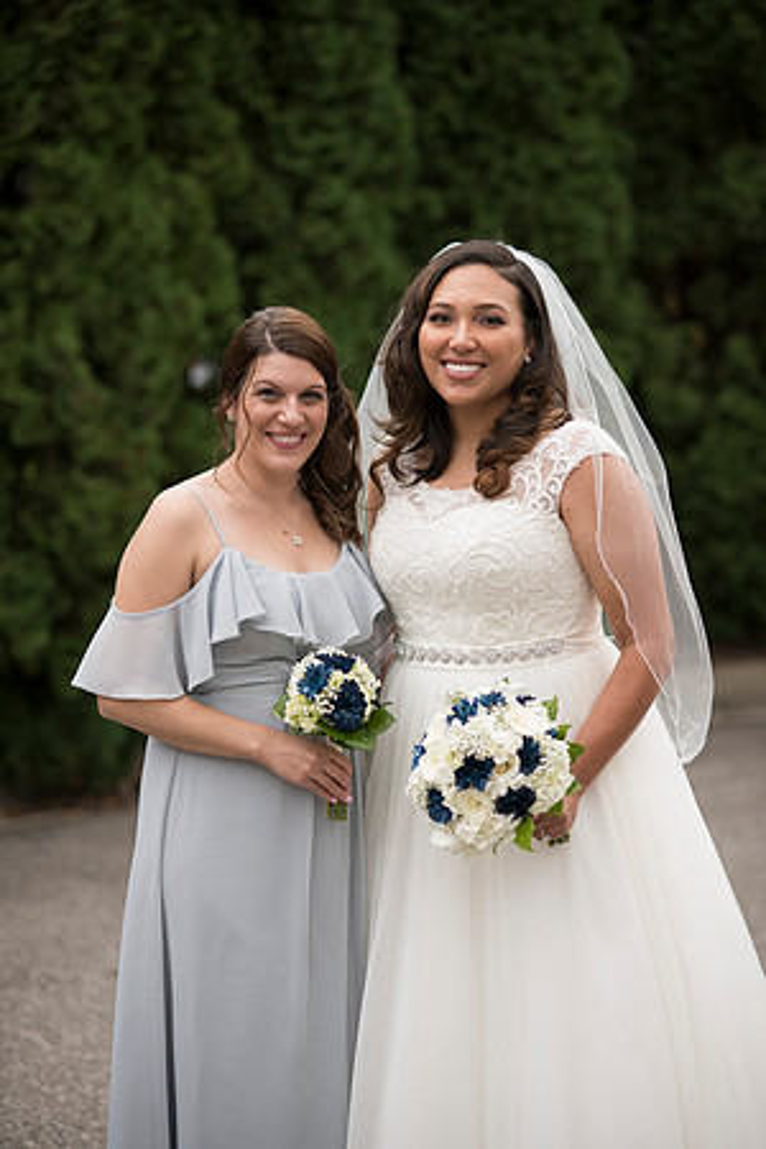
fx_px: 2713
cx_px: 383
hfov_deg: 16.1
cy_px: 574
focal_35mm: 85
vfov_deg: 23.9
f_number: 2.2
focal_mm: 85
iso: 125
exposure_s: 1/200
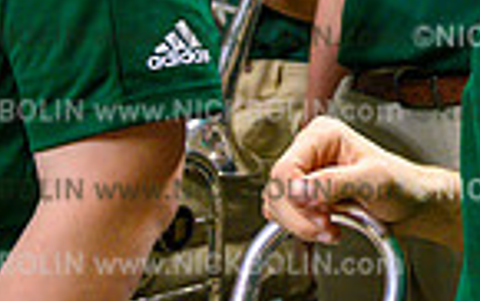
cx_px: 665
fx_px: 1283
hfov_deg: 19.2
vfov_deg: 12.5
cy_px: -194
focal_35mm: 98
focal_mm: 24
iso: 3200
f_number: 4.5
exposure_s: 1/200
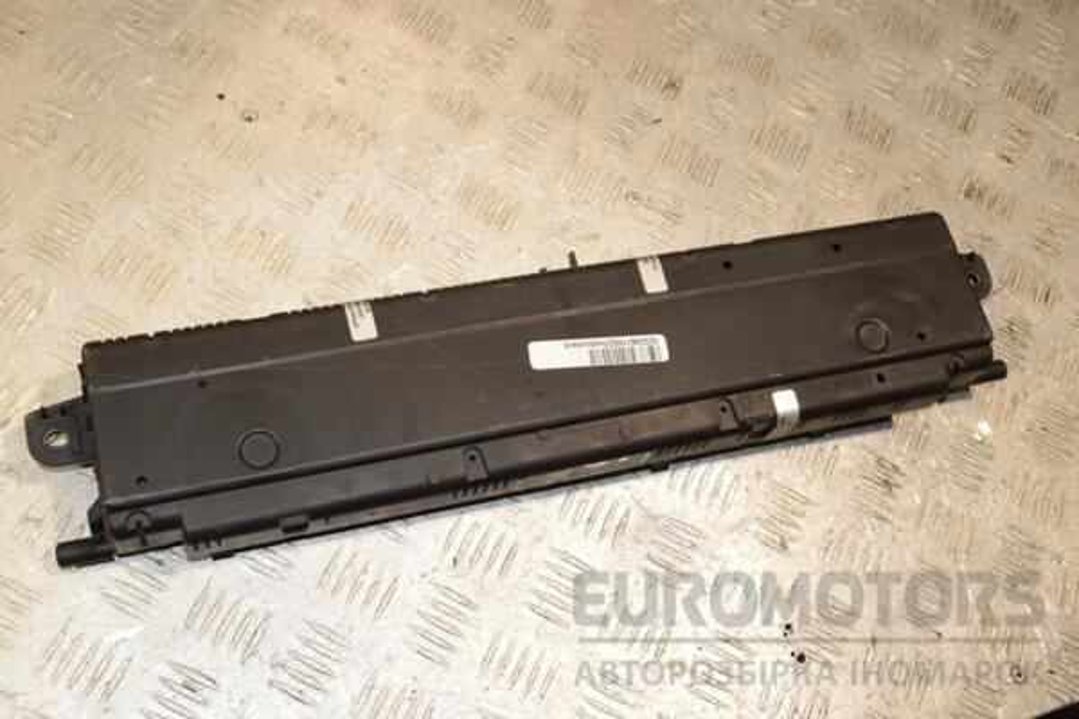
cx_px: 540
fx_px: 1259
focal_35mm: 42
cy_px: 360
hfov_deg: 46.4
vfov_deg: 31.9
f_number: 10
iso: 800
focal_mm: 28
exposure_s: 1/200
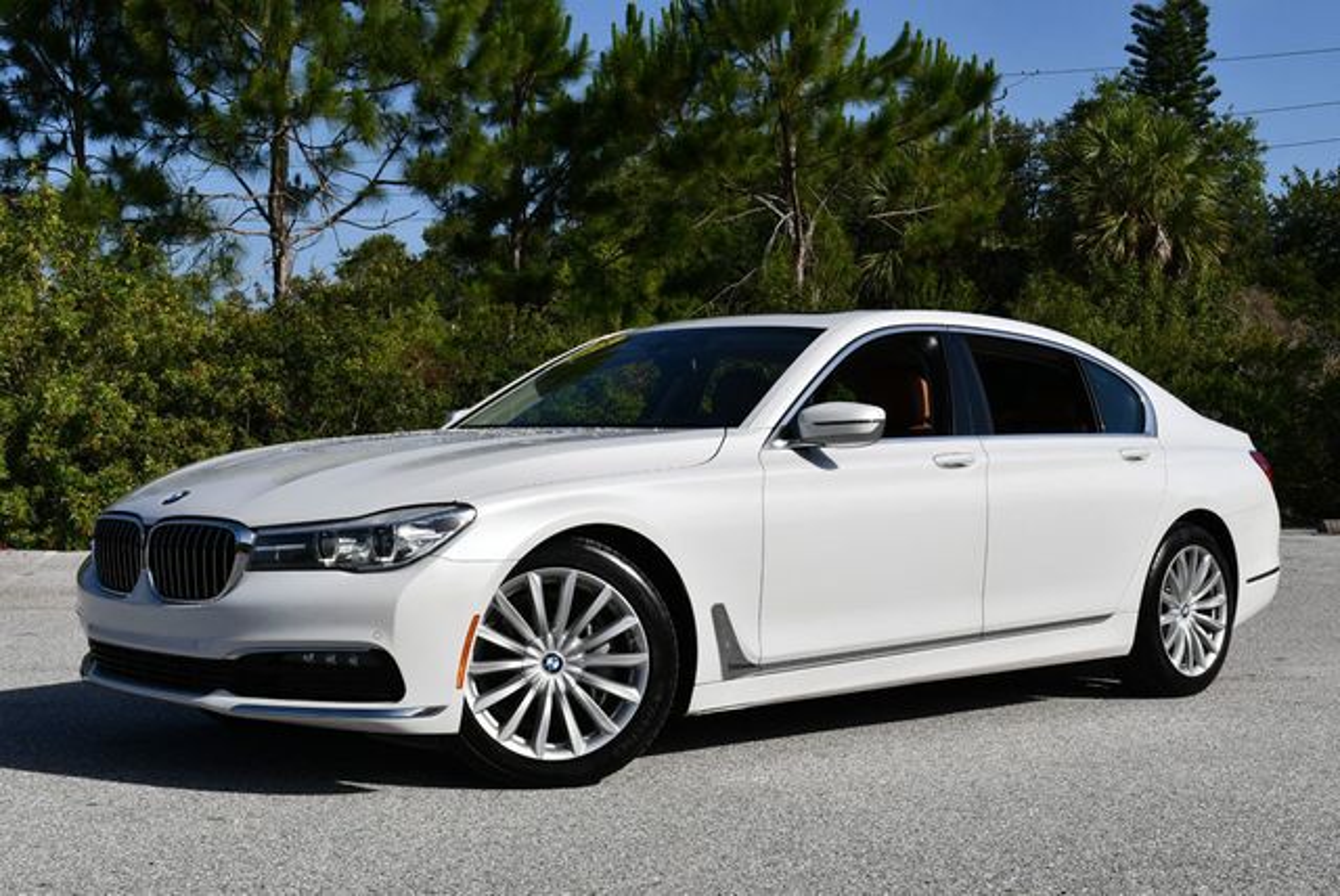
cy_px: 448
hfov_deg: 41.1
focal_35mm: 48
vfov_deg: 28.1
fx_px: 1788
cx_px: 670
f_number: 10
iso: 100
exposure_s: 1/400
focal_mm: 24
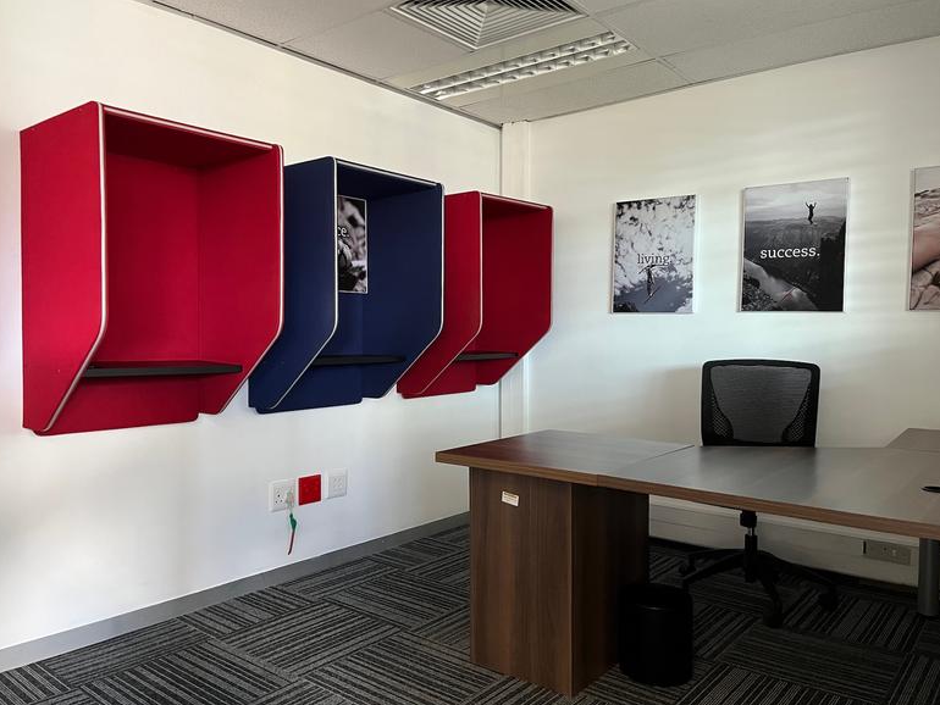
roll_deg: -0.2
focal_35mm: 27
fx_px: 733
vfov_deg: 51.4
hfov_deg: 65.3
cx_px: 460
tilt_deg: -2.0
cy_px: 345
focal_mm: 5.1
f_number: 1.6
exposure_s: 1/57
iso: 500
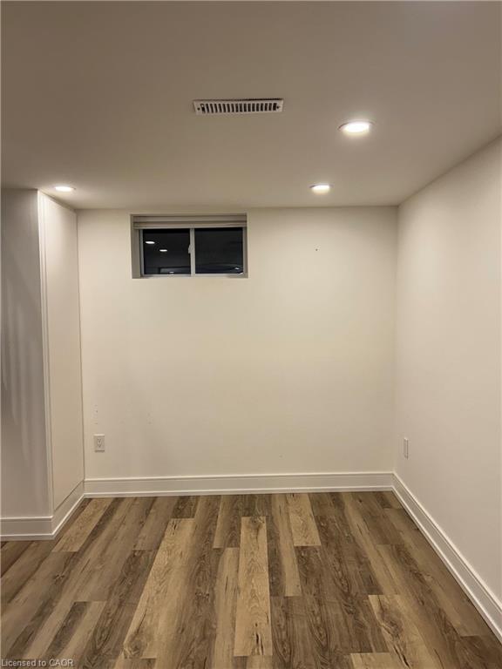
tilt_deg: -4.0
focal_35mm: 26
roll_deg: +0.1
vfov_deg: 67.3
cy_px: 334
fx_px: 503
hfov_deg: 53.1
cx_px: 251
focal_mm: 5.7
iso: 80
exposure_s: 1/120
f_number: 1.5
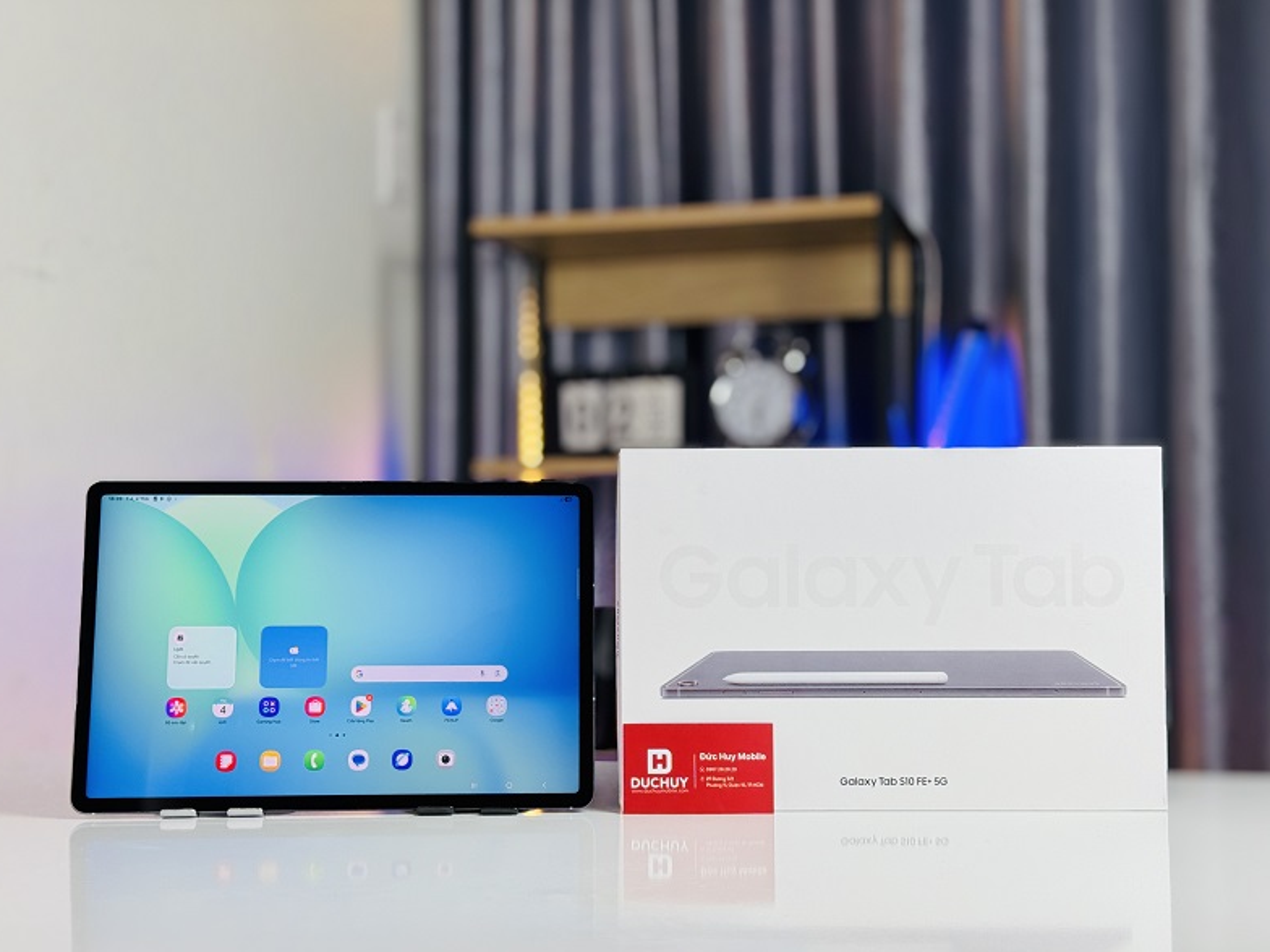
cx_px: 625
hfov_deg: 38.9
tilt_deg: +1.7
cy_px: 481
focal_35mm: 49
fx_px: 1798
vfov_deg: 29.7
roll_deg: +0.4
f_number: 1.78
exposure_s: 1/121
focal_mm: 6.76
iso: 50
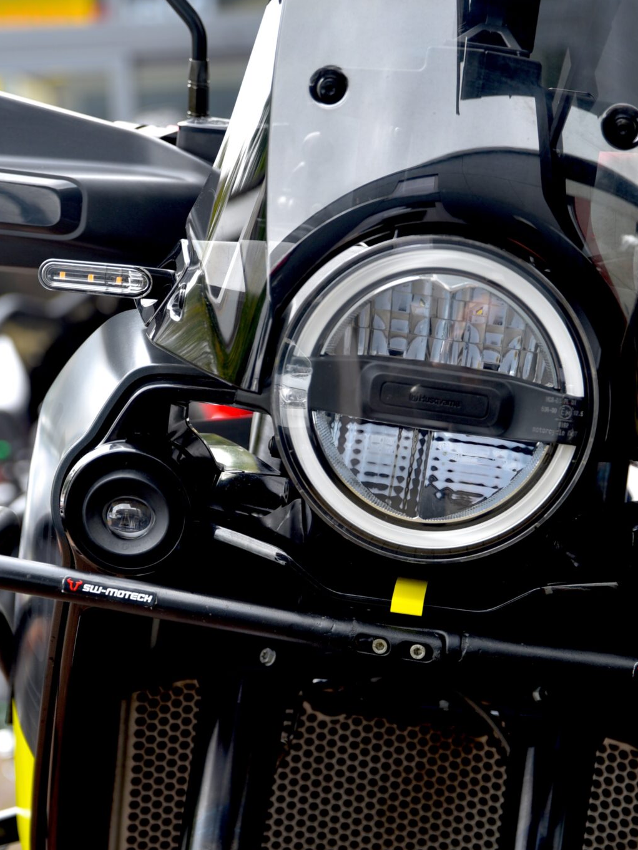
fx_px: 2753
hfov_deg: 13.2
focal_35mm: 112
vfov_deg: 17.4
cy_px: 666
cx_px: 406
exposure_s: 1/60
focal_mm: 62
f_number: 2.8
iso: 100
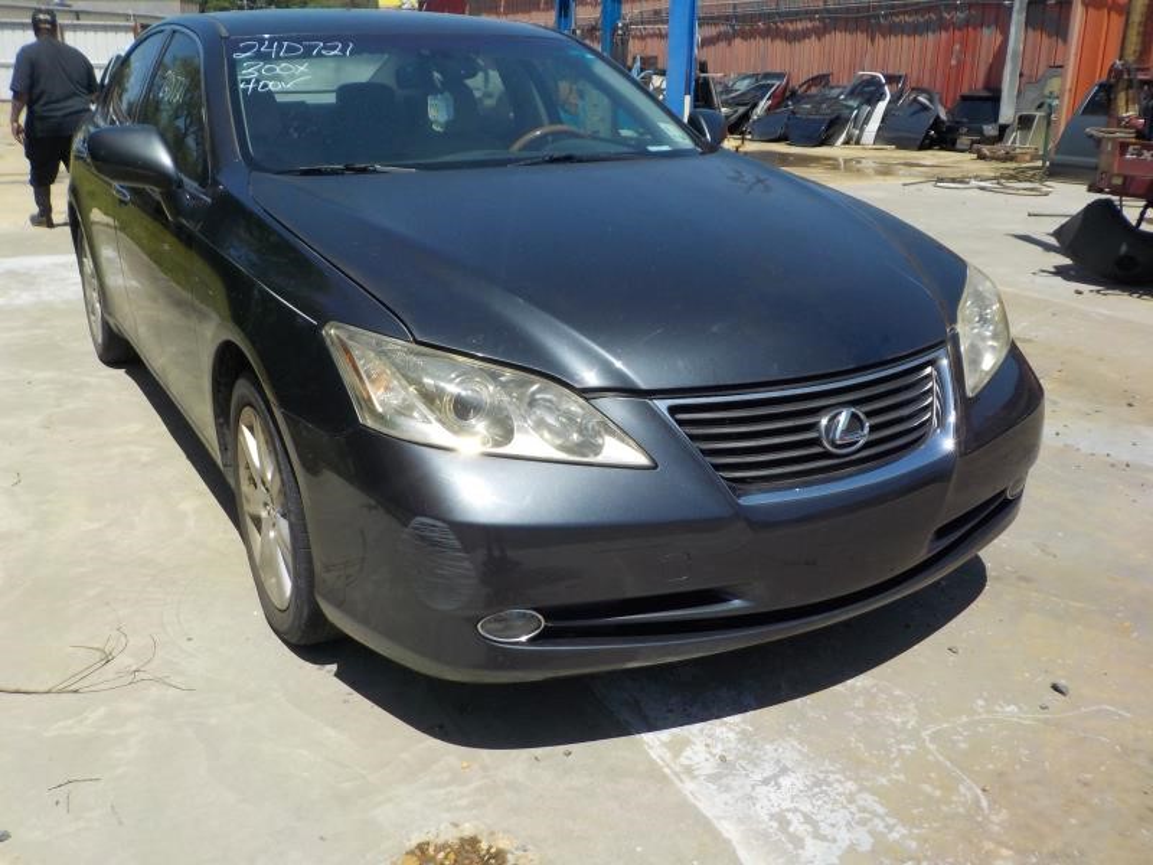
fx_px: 999
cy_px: 432
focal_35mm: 30
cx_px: 576
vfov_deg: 46.8
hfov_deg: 60.0
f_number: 3.3
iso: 125
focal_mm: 4.1
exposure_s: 1/1250
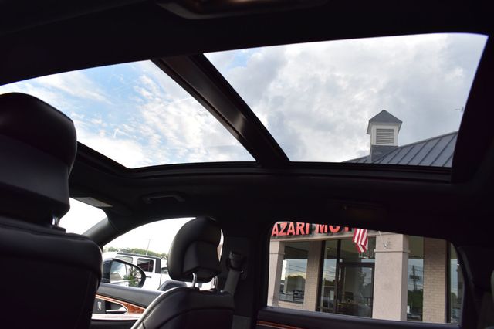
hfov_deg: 67.4
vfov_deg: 47.9
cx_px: 247
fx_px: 370
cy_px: 164
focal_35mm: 27
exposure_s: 1/30
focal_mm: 18
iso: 400
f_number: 7.1
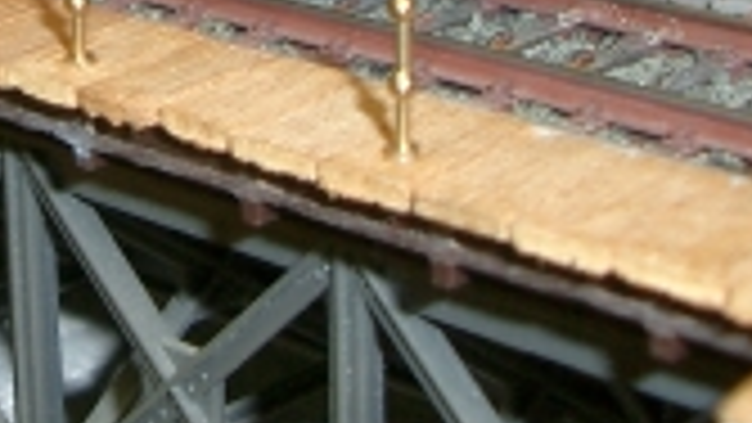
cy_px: -212
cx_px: 0
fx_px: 2333
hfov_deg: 17.9
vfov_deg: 10.0
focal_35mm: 117
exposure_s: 1/40
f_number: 2.6
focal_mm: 5.8
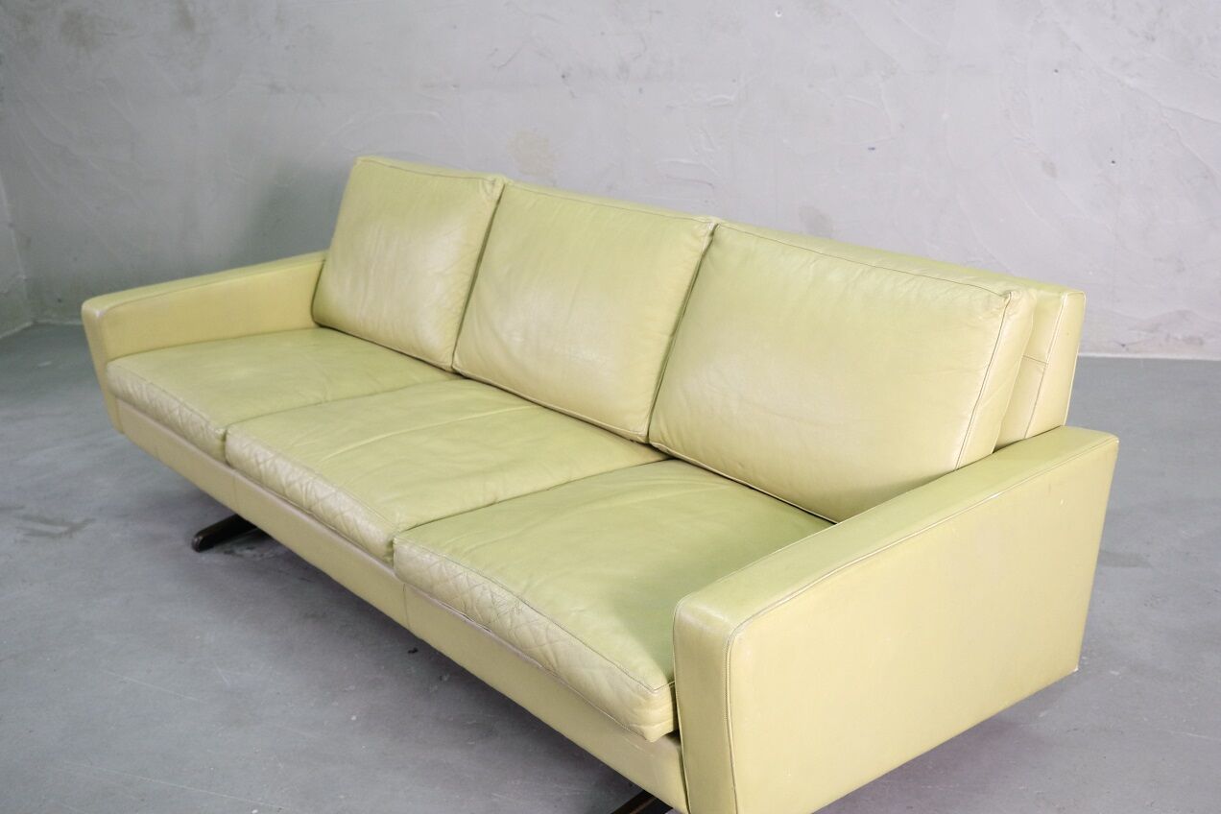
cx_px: 610
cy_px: 407
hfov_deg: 54.4
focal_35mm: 35
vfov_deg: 37.9
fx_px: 1187
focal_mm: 23.5
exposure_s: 1/34
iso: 1250
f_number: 4
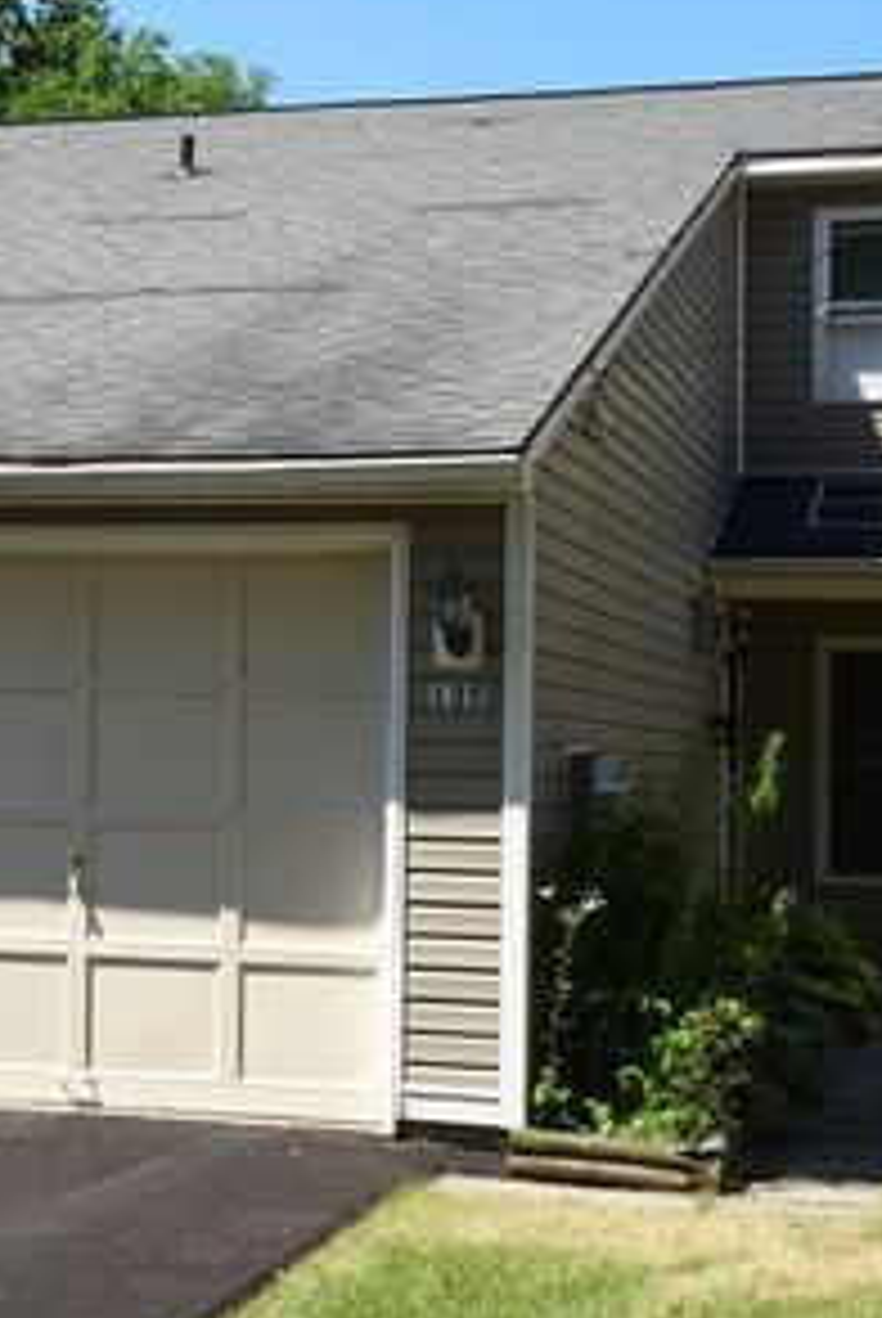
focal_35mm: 78
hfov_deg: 17.1
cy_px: 560
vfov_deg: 25.9
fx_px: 2860
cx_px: -32
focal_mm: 7.58
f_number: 4.5
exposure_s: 1/400
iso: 80
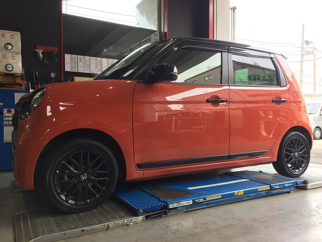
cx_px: 161
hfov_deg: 61.7
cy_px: 121
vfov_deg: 48.2
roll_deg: -0.2
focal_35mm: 29
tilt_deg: +0.9
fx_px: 270
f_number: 2.2
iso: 32
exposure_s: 1/120
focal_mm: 4.15
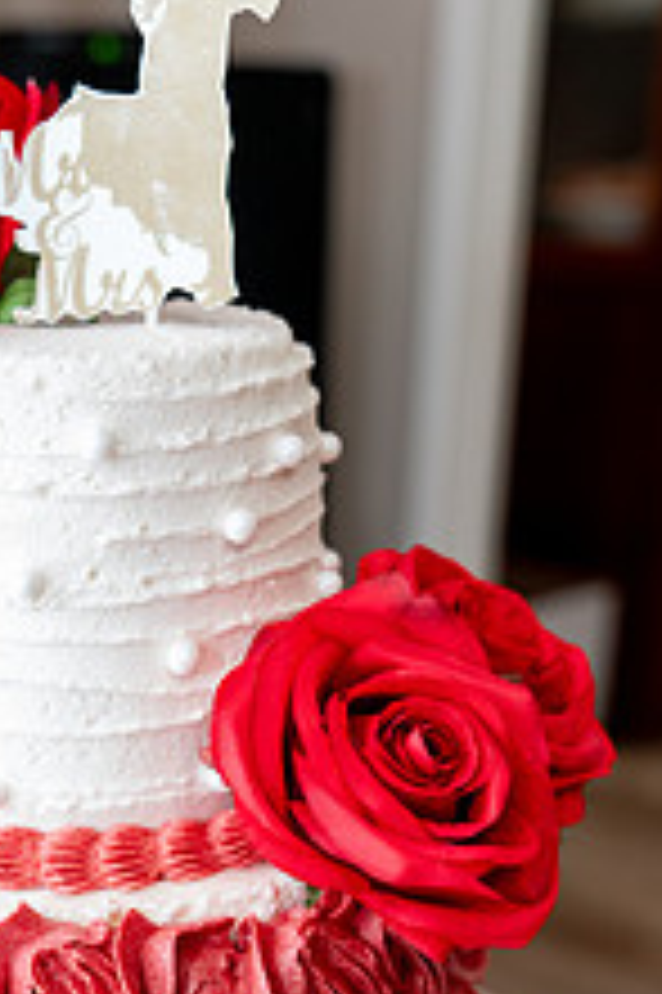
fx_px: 1464
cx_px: 158
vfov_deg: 36.4
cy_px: 778
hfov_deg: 25.2
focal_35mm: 53
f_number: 2.8
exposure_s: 1/160
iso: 1600
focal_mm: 26
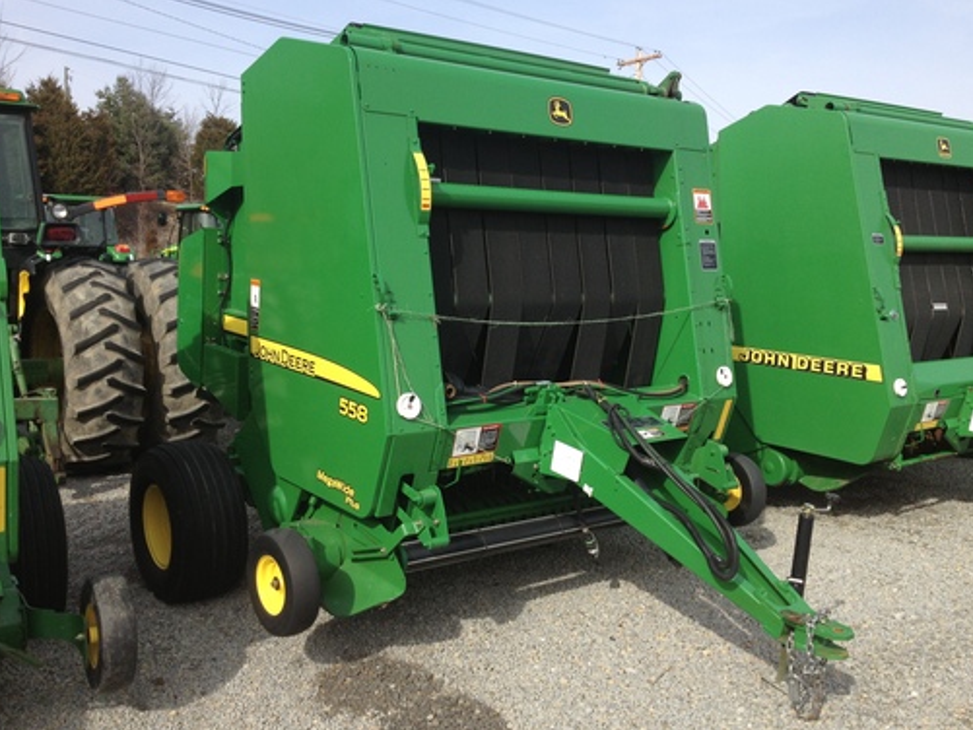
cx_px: 499
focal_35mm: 38
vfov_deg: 37.7
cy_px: 346
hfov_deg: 49.0
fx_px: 1068
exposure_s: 1/1314
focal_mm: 4.28
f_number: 2.4
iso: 50
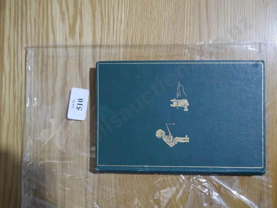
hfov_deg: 56.8
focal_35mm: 32
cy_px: 104
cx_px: 138
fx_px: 256
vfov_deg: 44.2
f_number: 3.6
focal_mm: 16
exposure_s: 1/60
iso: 400
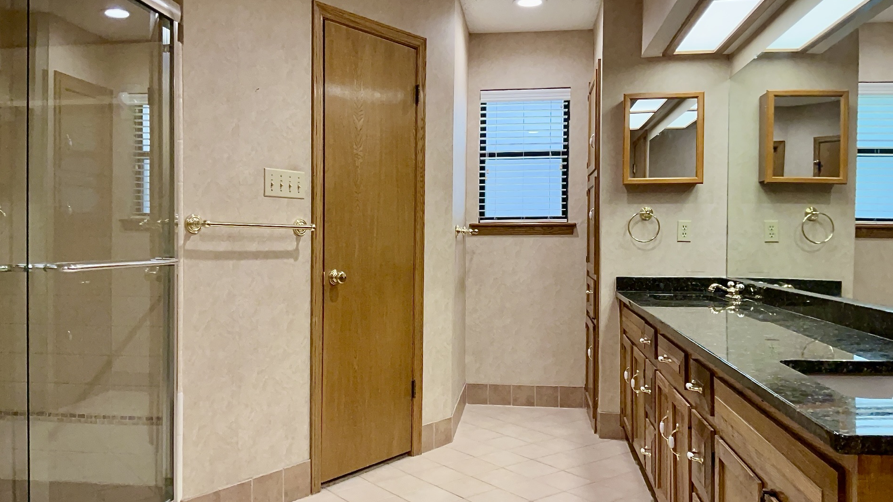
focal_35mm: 30
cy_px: 253
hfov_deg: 64.3
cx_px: 446
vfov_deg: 38.9
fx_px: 710
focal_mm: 3
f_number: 1.8
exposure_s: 1/100
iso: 125
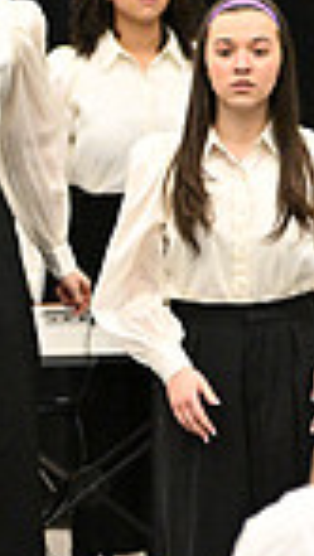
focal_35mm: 410
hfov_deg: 2.9
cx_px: -609
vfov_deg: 5.3
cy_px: 221
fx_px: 6051
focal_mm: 99
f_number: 2.7
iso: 6400
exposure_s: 1/640
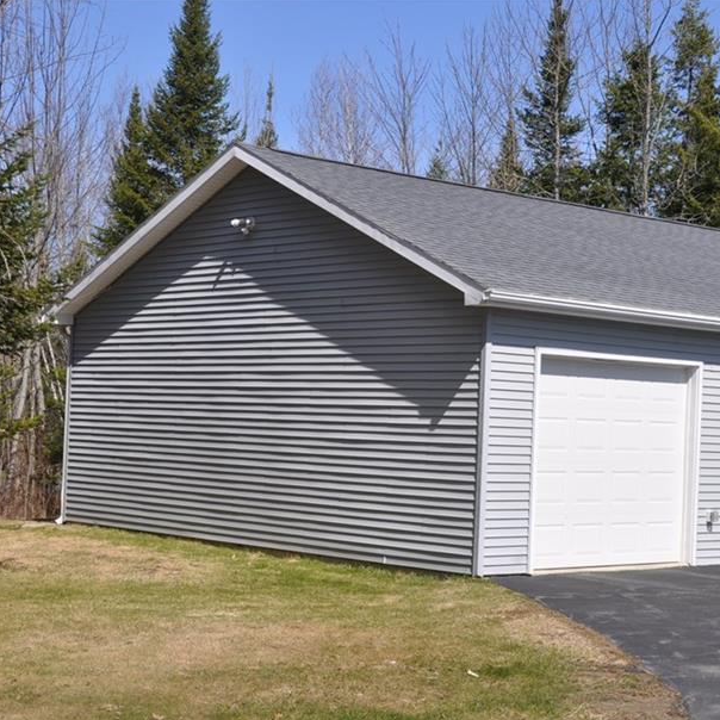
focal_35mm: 69
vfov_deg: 25.0
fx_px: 1624
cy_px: 402
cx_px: 529
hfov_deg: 24.8
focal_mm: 32
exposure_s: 1/400
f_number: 10
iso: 200
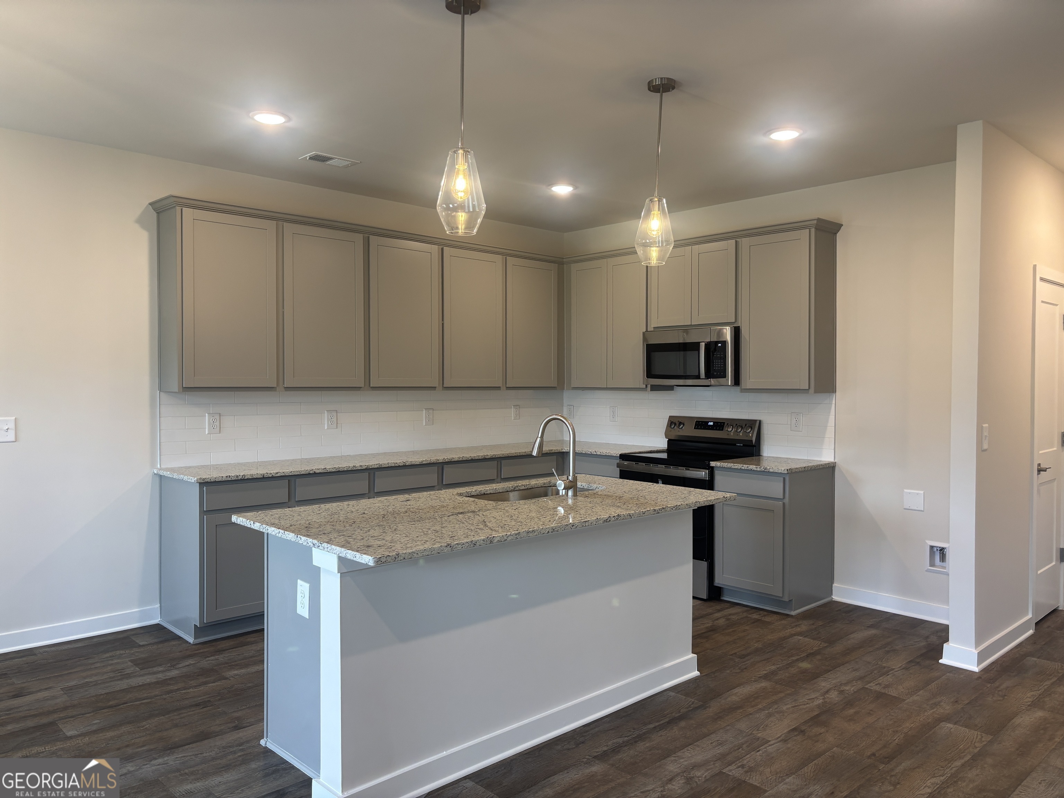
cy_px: 399
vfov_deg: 53.1
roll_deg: -0.9
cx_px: 532
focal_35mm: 26
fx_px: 799
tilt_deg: -1.0
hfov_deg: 67.3
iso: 80
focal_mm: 5.96
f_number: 1.6
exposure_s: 1/60
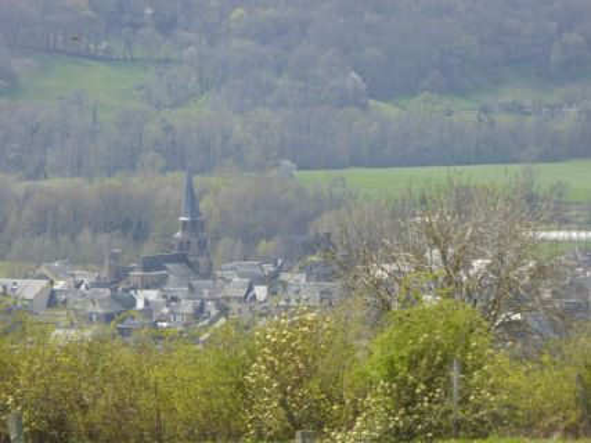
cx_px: 296
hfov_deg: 4.5
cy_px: 222
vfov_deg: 3.3
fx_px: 7578
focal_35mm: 444
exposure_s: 1/160
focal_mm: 71.7
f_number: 6
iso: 100
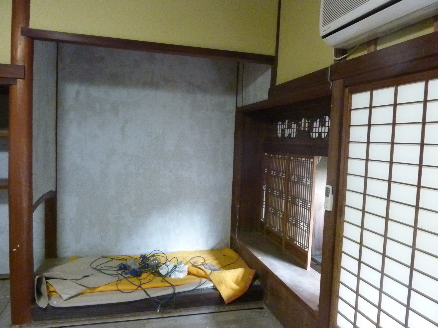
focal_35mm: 25
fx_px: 316
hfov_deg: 69.4
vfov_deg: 54.9
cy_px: 164
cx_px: 219
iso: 800
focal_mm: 4.1
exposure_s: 1/20
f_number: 3.3
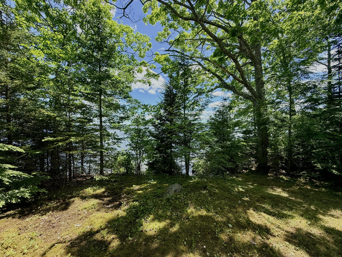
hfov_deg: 102.1
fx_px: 138
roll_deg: -0.3
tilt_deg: -0.4
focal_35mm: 14
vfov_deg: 85.7
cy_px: 128
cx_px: 171
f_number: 2.2
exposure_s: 1/901
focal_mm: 2.22
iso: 64
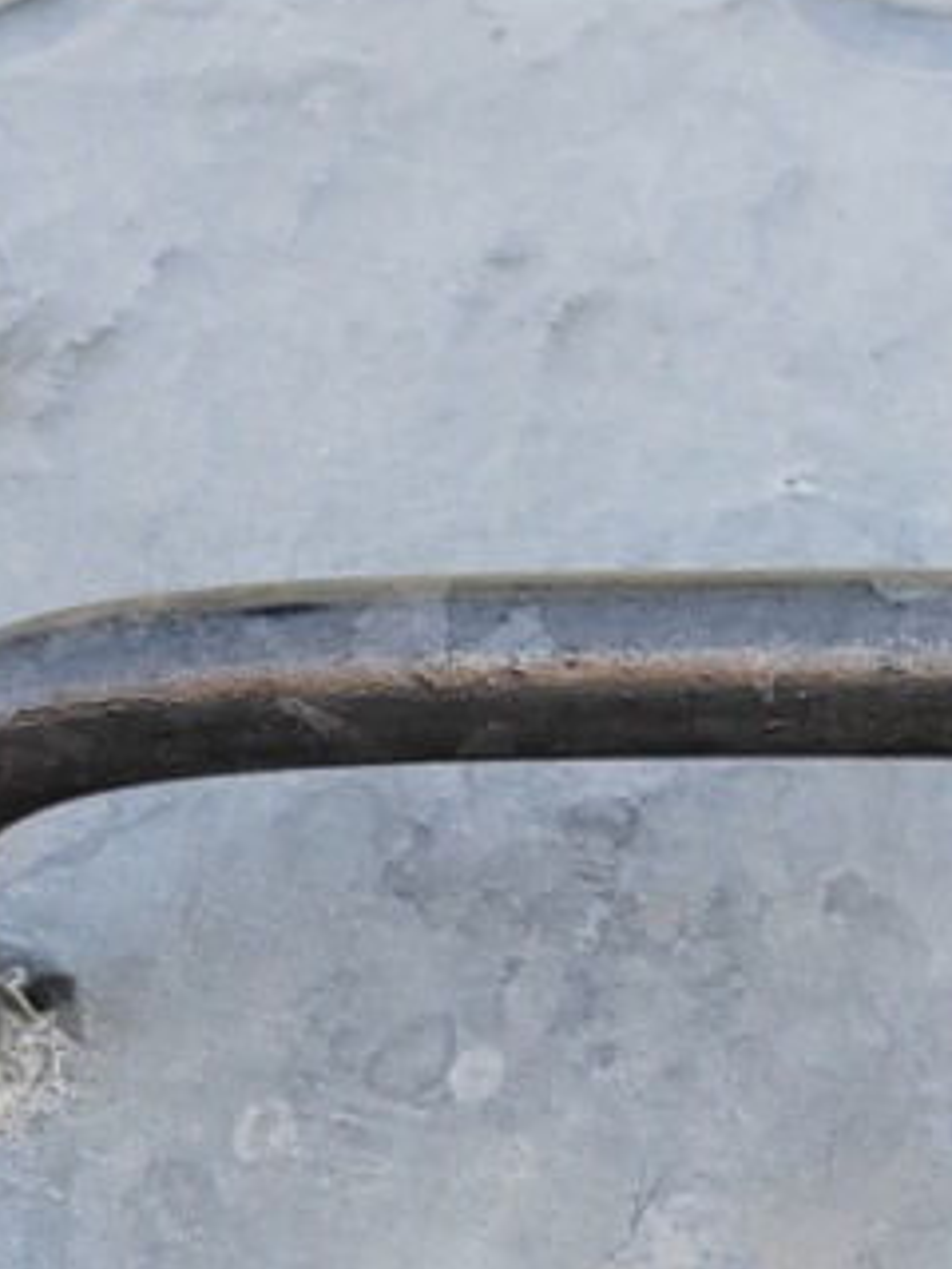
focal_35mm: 135
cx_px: 1376
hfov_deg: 10.6
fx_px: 4950
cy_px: 2383
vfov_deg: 13.0
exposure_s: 1/164
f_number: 1.9
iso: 100
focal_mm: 5.52
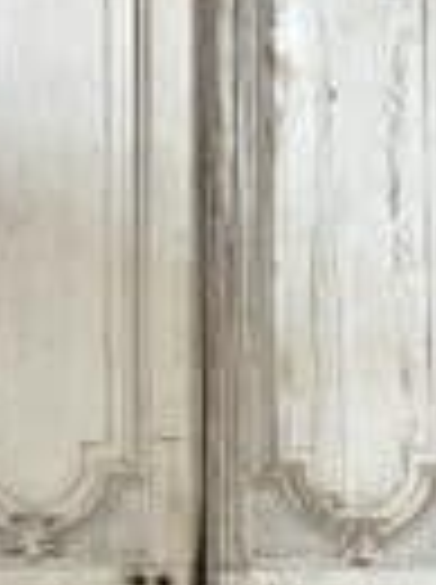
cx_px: 548
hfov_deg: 18.6
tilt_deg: -3.3
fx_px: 1247
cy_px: 693
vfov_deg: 24.1
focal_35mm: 74
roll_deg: -0.4
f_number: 1.78
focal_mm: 6.86
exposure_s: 1/121
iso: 160
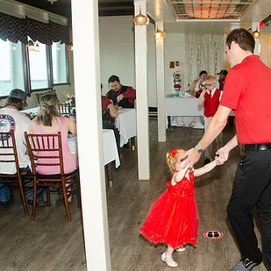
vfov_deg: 39.2
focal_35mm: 43
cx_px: 223
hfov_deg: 37.5
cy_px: 138
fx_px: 381
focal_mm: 18
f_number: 5.6
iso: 400
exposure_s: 1/60
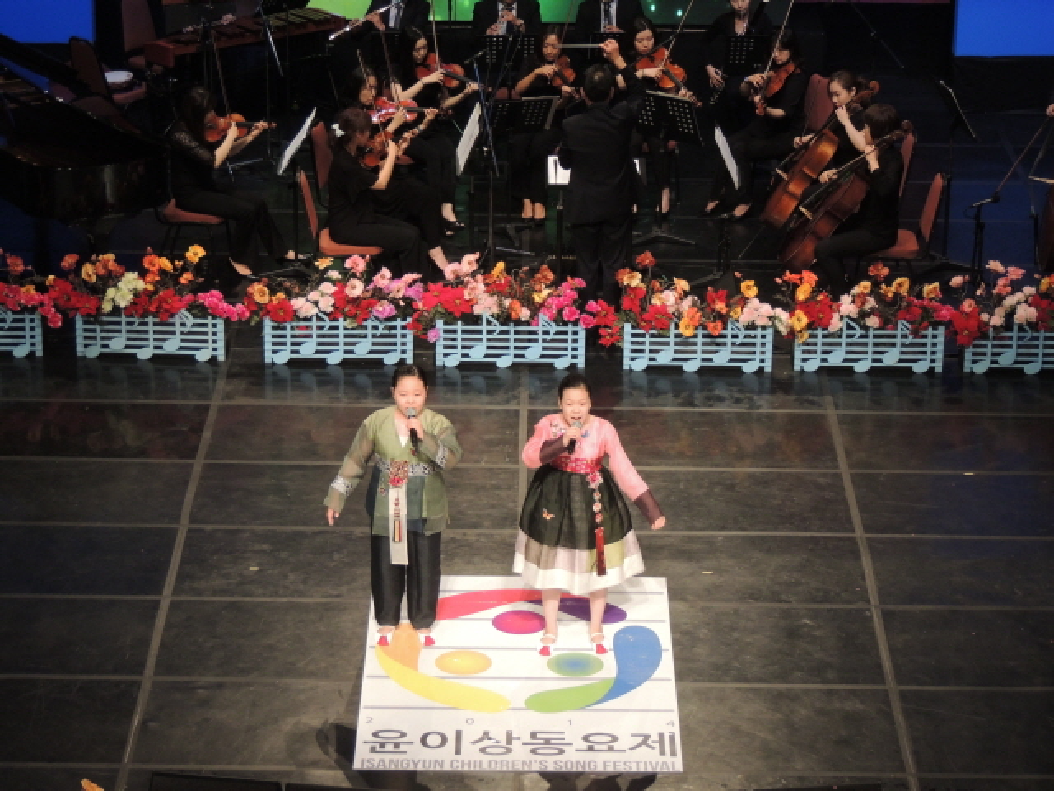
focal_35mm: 105
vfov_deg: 14.1
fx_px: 3197
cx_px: 527
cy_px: 396
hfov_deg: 18.7
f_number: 4.2
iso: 400
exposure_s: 1/80
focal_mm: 18.7
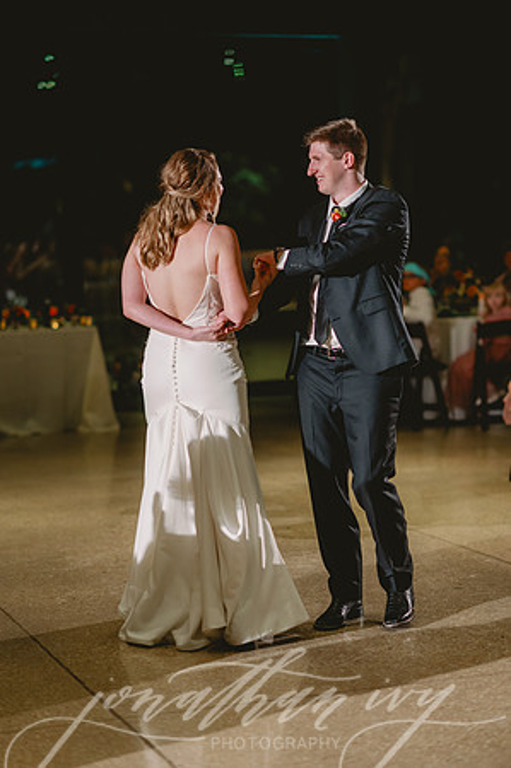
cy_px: 384
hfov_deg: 16.0
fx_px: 1814
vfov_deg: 23.9
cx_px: 256
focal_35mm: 85
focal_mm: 85
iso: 1250
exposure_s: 1/160
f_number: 2
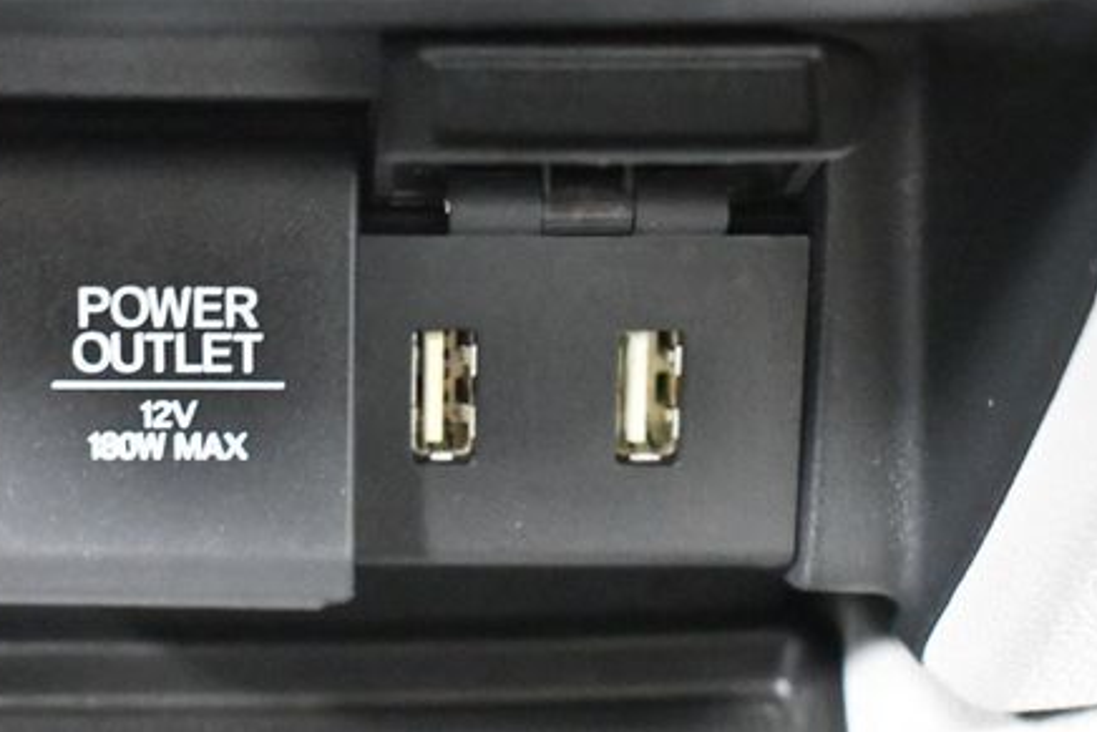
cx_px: 365
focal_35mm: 94
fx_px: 2865
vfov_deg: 14.6
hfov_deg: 21.6
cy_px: 314
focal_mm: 32
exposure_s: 1/13
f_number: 4.5
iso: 12800
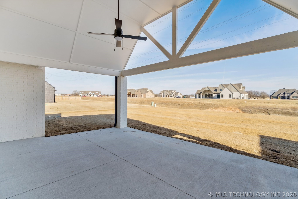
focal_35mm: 16
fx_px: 132
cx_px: 149
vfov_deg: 73.7
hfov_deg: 96.7
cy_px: 100
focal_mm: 16
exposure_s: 1/500
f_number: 6.3
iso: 200
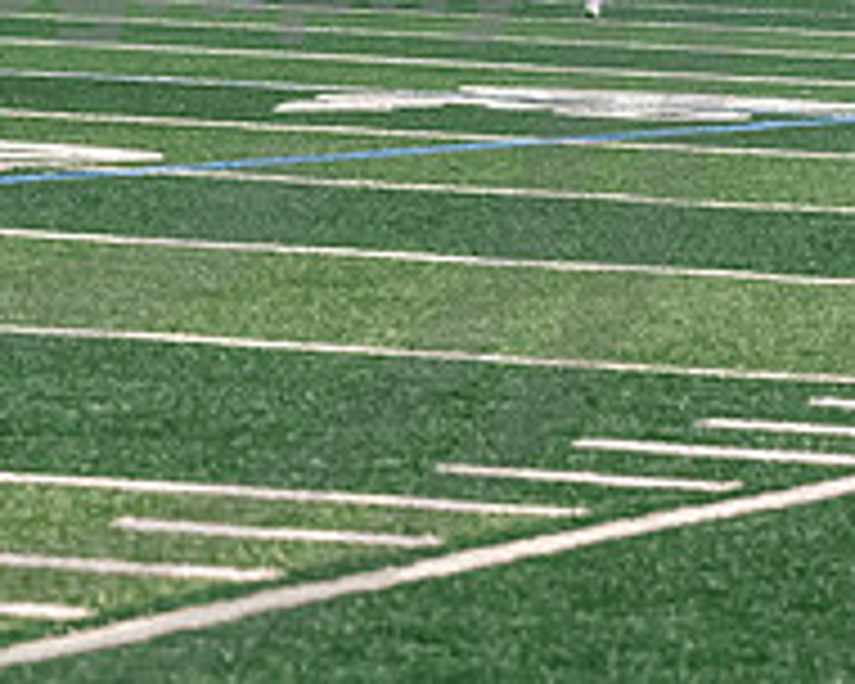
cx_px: -64
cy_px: 26
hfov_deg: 5.1
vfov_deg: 4.1
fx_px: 9616
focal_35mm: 380
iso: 3200
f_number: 3.5
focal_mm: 70
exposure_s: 1/320
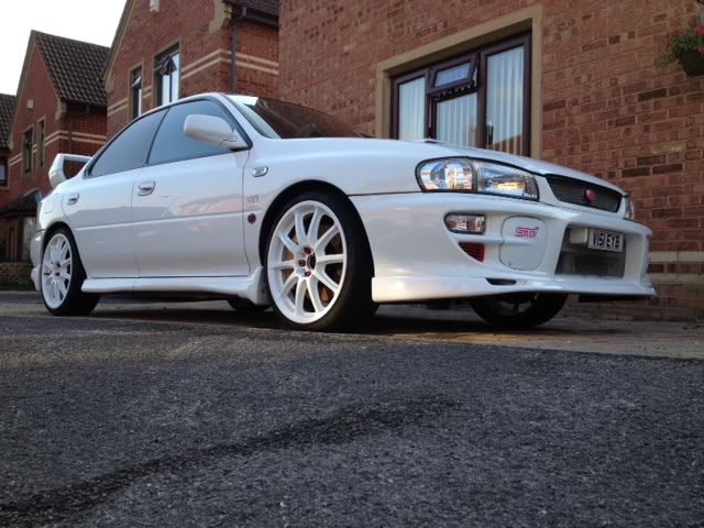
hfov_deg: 52.6
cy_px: 264
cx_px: 352
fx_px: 712
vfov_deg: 40.7
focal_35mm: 35
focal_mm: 4.3
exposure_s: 1/295
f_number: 2.4
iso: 64
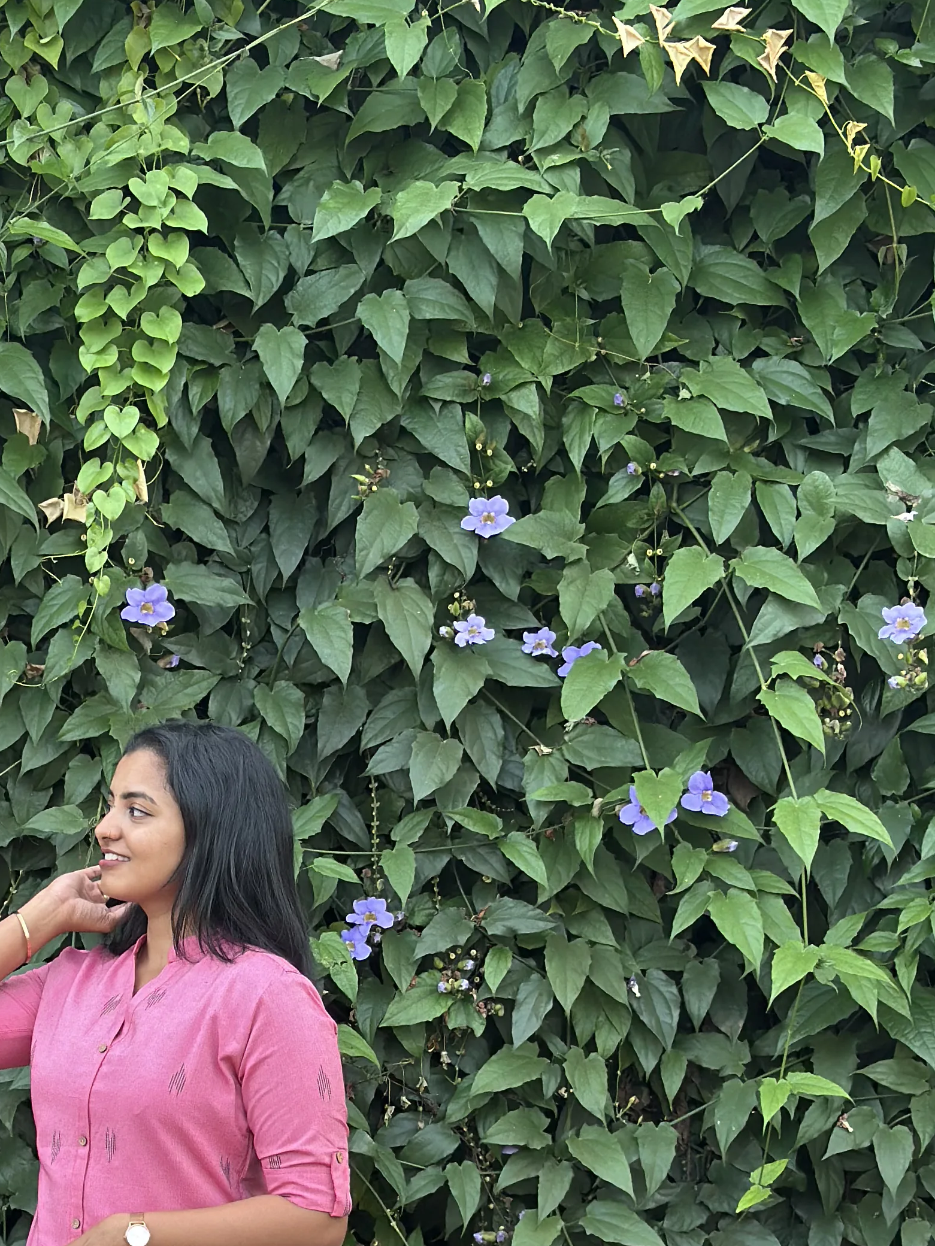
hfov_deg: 15.8
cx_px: 175
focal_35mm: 93
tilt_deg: -1.7
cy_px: 974
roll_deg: -1.6
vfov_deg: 20.9
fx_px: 3349
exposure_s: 1/172
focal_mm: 6.86
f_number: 1.78
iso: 100
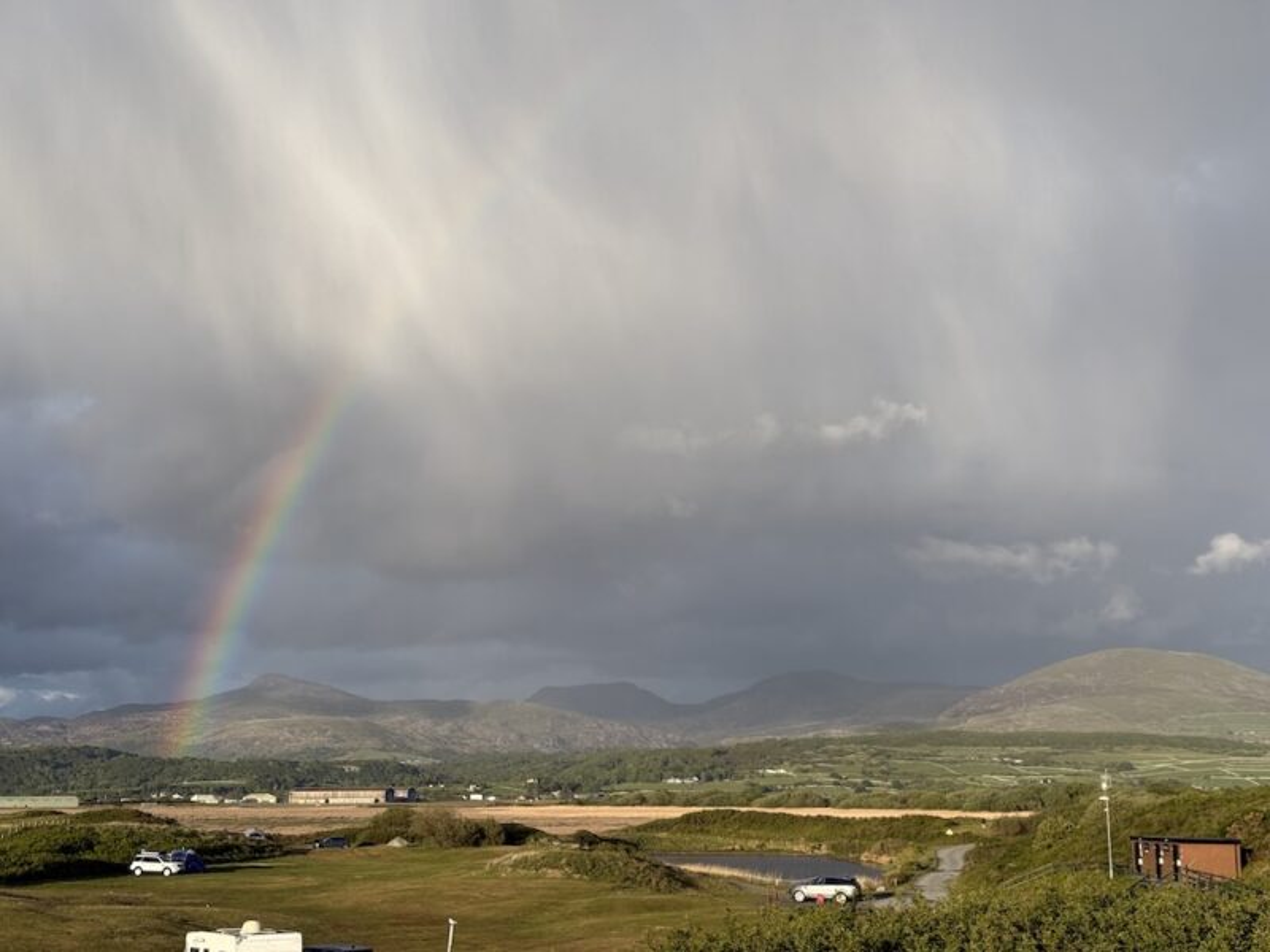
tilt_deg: +9.0
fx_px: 1761
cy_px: 476
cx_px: 635
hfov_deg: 39.7
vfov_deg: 30.3
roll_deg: +0.2
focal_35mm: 48
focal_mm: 6.76
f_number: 1.78
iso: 64
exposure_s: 1/3096
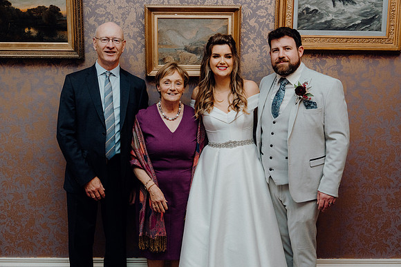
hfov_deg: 42.7
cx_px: 200
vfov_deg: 29.3
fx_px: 512
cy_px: 134
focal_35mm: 46
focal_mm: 46
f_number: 5
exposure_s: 1/160
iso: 2500
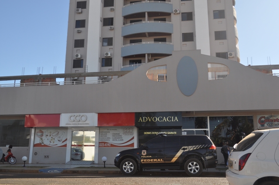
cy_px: 92
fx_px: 279
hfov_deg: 53.2
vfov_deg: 36.8
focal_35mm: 36
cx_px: 140
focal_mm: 24
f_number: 9.5
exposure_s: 1/350
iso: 200
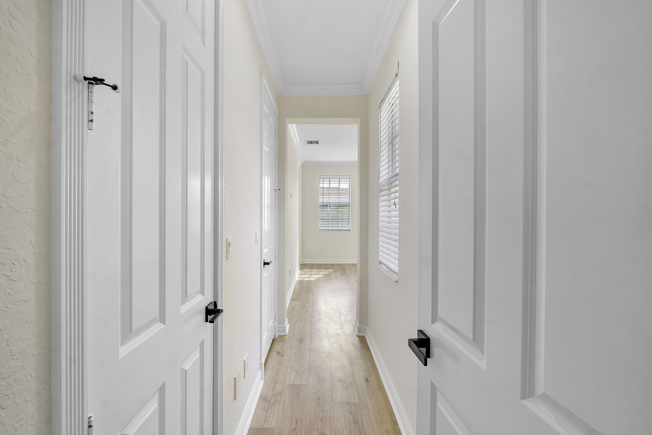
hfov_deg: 100.4
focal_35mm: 15
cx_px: 326
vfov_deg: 77.3
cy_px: 218
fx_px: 272
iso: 160
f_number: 11
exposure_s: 1/15
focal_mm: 10
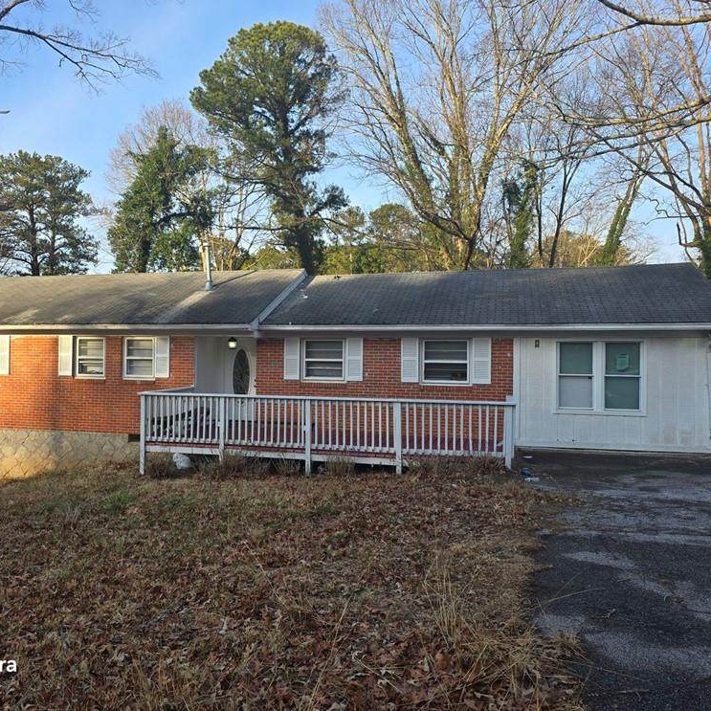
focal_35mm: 28
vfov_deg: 57.3
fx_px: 651
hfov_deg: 57.0
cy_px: 352
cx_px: 297
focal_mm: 6.3
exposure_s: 1/232
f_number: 1.7
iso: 12
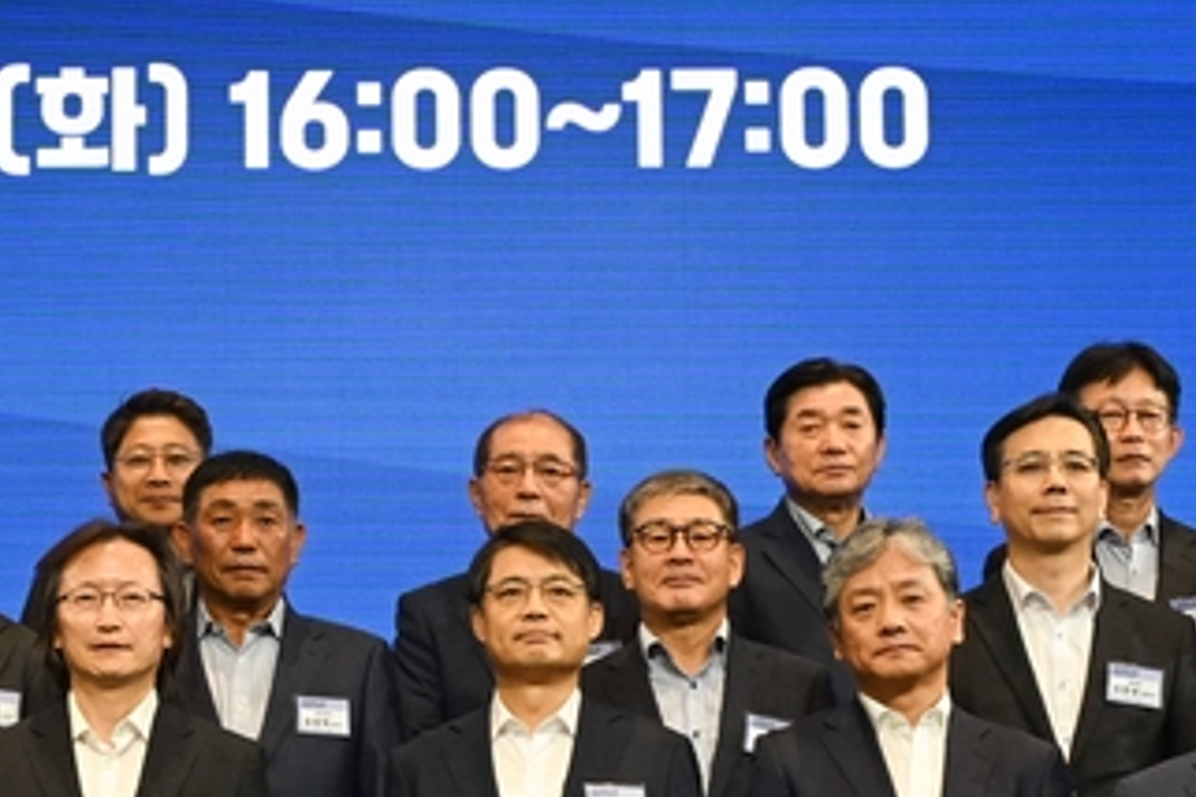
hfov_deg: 17.7
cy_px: 667
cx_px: 127
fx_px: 3783
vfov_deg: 12.0
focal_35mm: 114
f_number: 7.1
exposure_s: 1/80
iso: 1600
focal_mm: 30.5
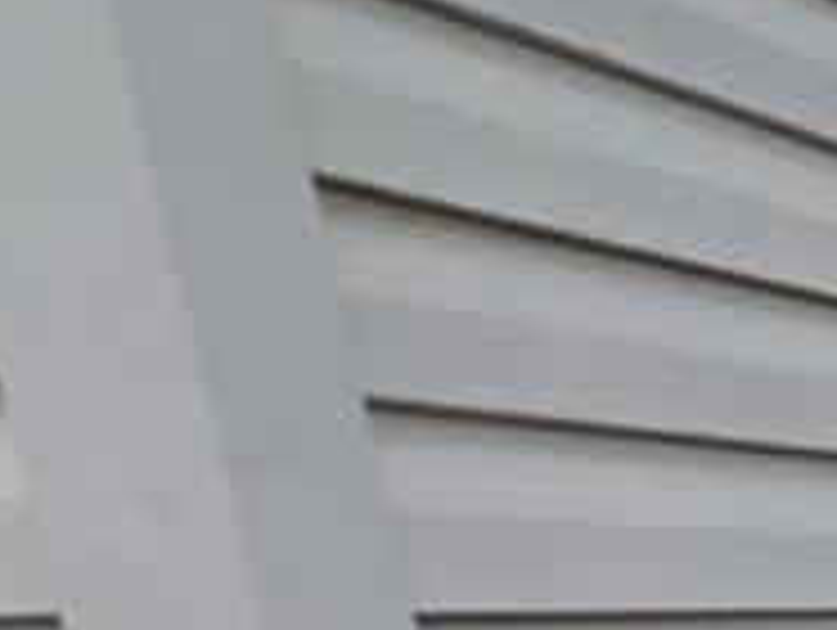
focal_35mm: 77
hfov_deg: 13.0
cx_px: 2282
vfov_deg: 17.2
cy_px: 958
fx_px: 1864
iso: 53
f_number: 2.2
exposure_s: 1/1284
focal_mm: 1.83
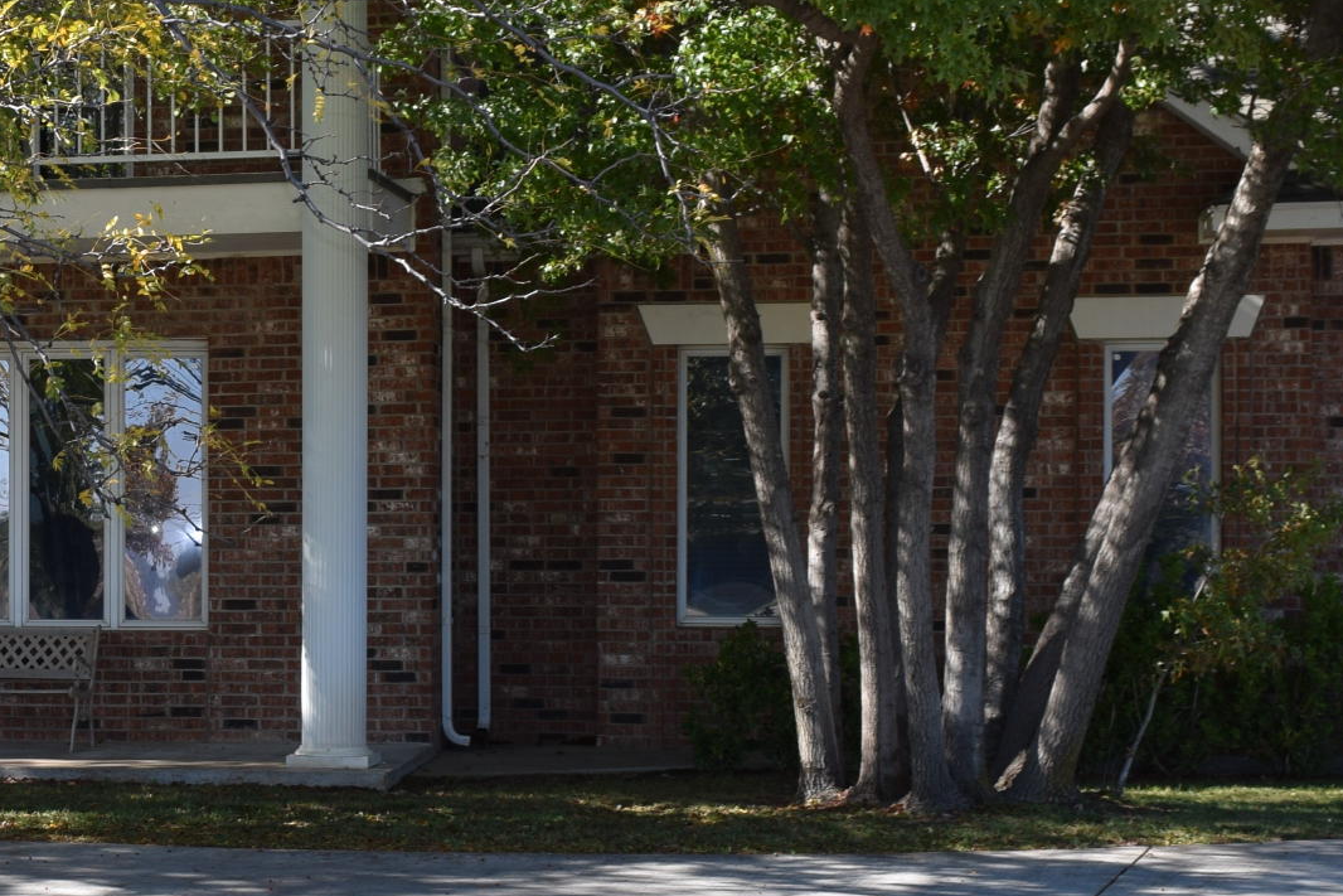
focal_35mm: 76
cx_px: 66
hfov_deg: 25.6
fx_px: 2835
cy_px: 532
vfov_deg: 17.9
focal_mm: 18
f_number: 6.3
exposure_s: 1/160
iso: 100
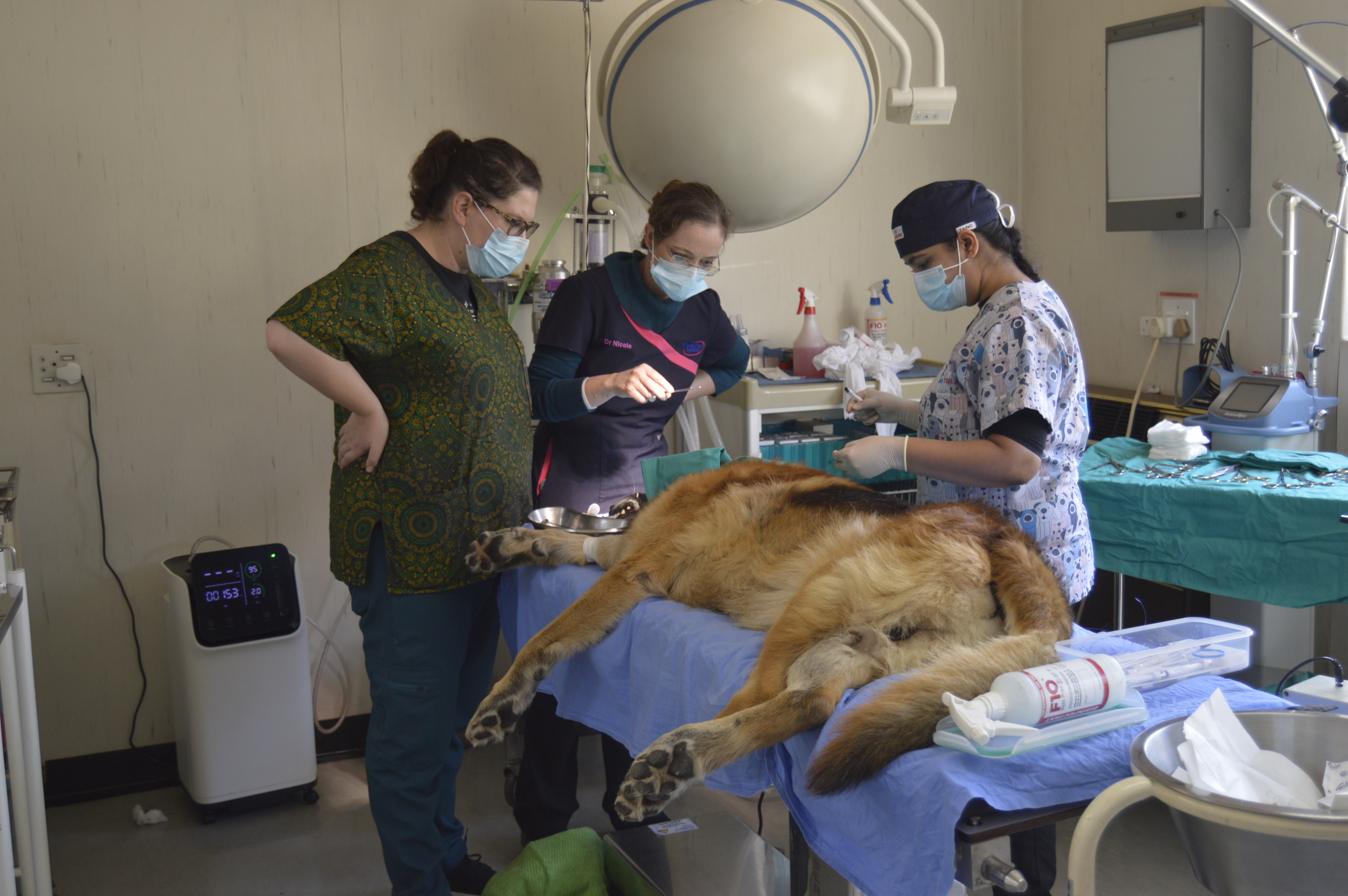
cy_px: 448
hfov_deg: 49.6
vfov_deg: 34.1
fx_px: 1459
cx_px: 674
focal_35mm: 39
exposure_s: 1/60
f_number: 4
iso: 560
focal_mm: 26
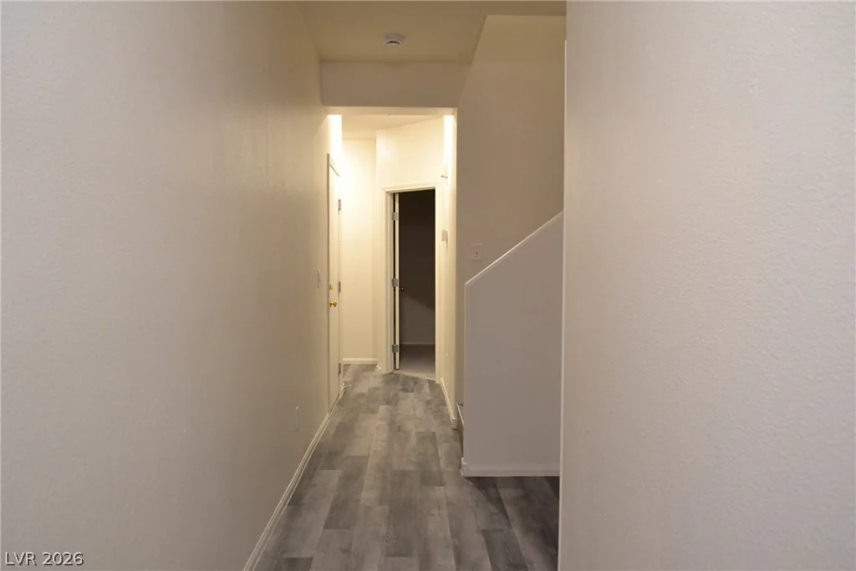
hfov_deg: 67.4
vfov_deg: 47.9
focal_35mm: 27
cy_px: 286
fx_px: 642
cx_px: 428
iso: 1400
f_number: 3.5
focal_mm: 18
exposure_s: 1/60
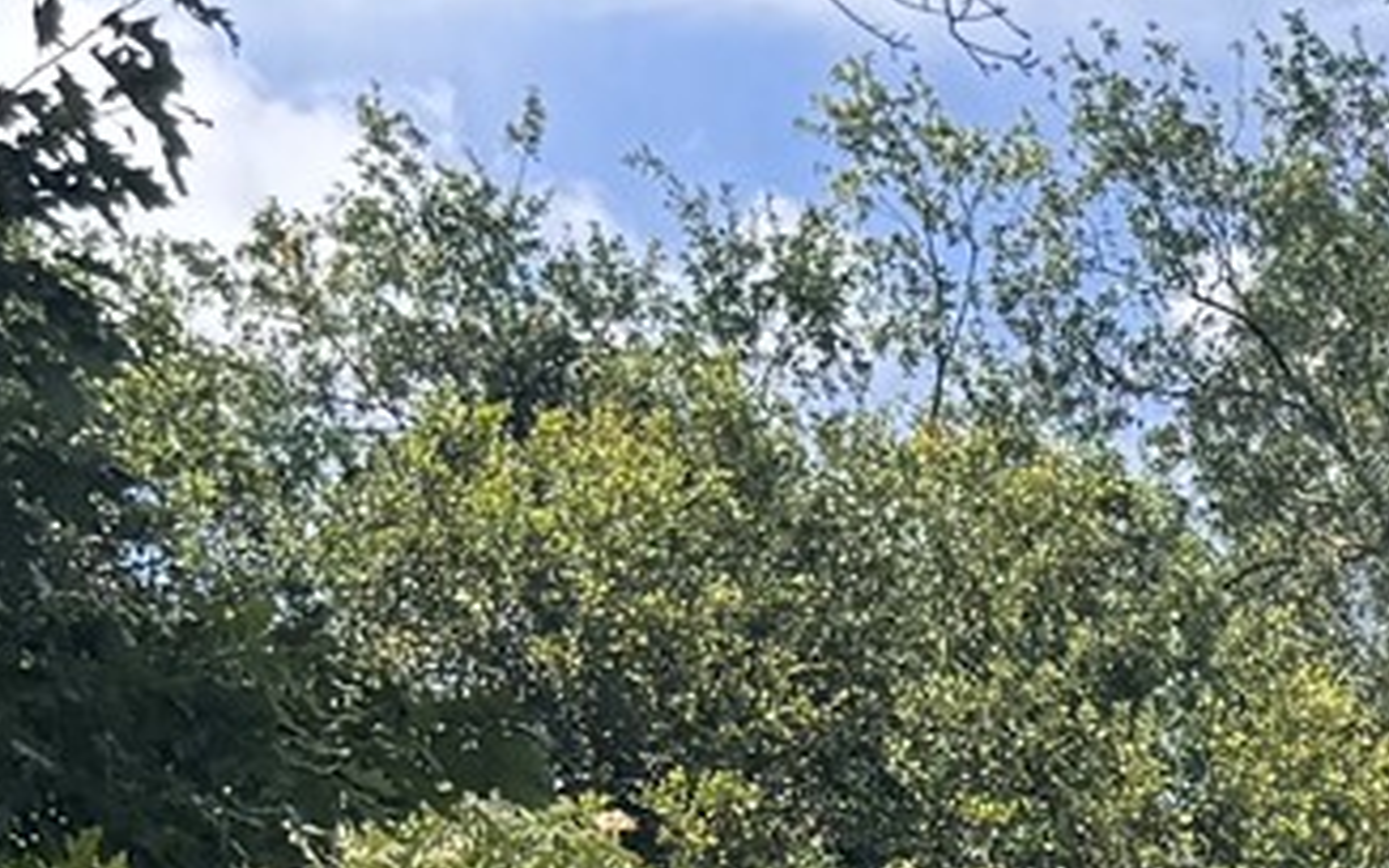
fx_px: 6059
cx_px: 2761
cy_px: 2578
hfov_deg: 11.7
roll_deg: +0.2
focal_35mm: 160
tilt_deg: -3.4
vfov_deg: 7.3
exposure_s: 1/3597
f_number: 1.78
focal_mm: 6.76
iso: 80
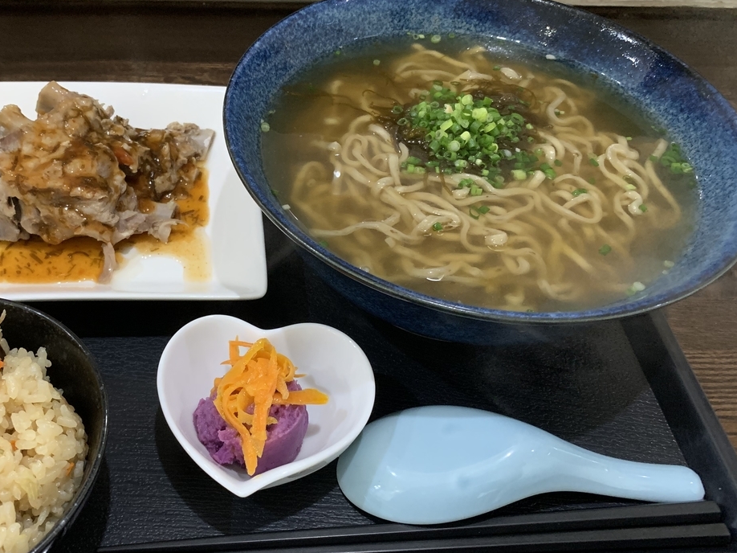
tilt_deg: -48.1
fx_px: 724
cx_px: 275
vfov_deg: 41.8
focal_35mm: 34
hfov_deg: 53.4
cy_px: 281
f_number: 1.8
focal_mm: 4.25
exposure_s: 1/40
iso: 400
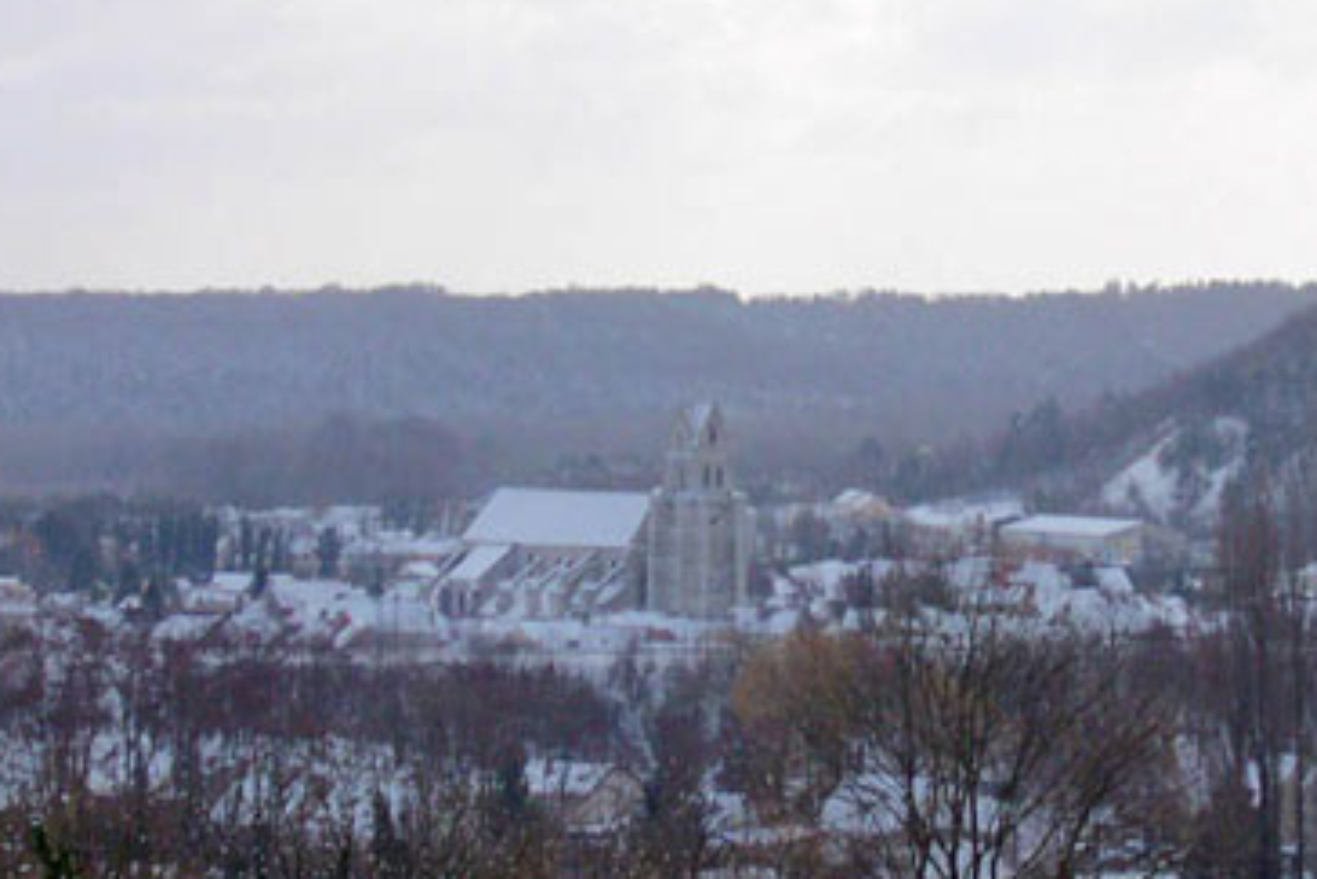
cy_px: 412
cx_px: 771
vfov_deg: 9.2
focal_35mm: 149
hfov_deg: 13.8
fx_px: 5453
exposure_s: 1/141
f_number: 11.6
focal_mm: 18.4
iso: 100
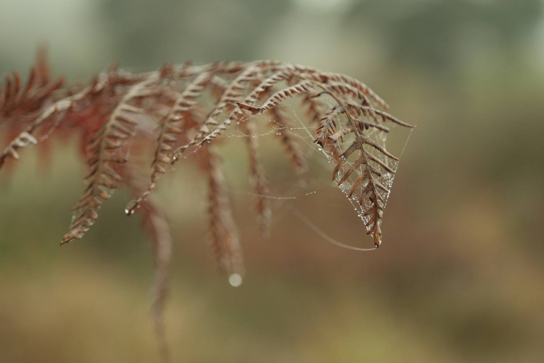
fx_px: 1436
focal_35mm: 95
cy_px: 182
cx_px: 272
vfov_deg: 14.4
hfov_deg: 21.5
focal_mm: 63
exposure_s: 1/180
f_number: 4
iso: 1250
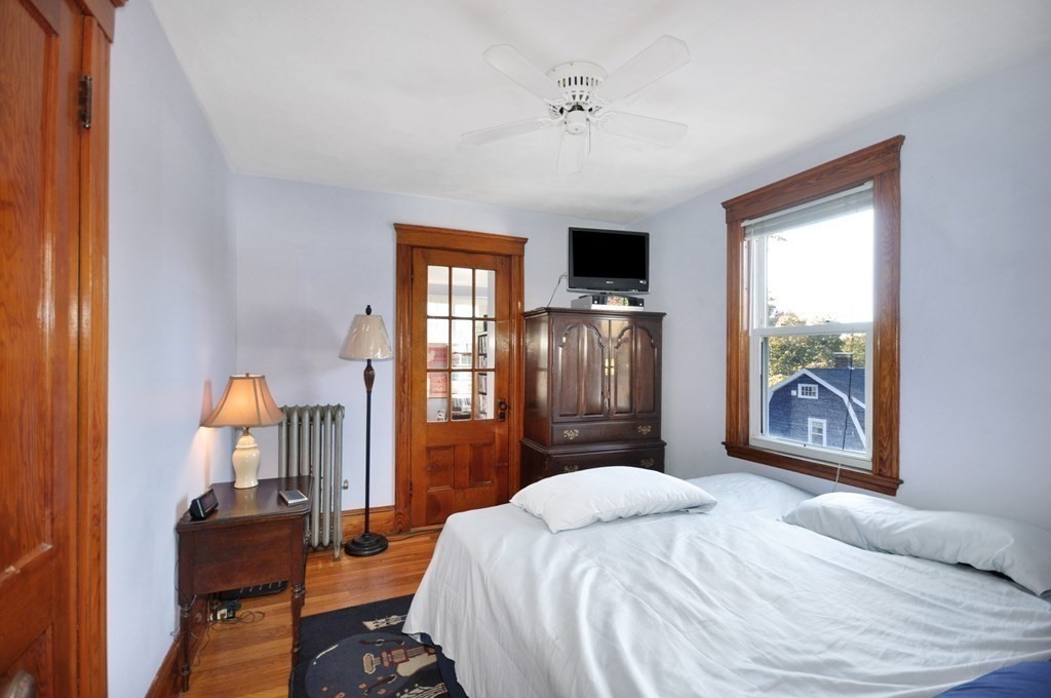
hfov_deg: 100.5
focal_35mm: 15
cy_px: 349
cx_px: 526
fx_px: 437
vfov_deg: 77.2
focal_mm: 10
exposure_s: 1/50
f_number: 4.5
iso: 500
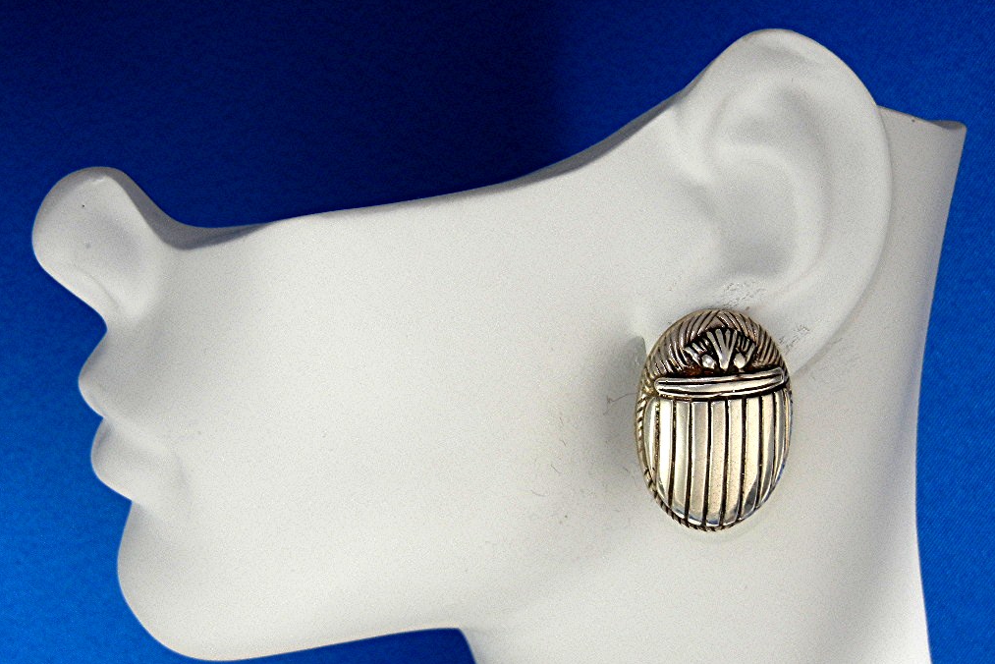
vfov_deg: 21.9
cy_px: 369
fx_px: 1714
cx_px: 501
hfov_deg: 32.4
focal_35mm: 62
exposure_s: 1/39.5
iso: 160
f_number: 4
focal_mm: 10.6
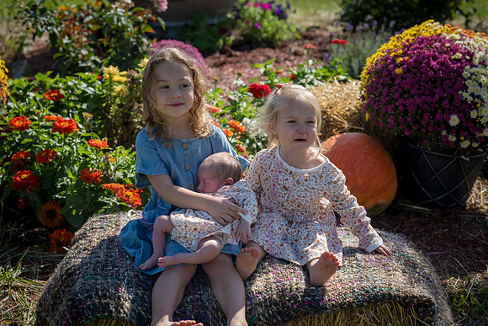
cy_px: 163
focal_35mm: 85
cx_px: 244
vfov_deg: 16.1
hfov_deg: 23.9
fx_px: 1152
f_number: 5.6
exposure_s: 1/1250
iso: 400
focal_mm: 85
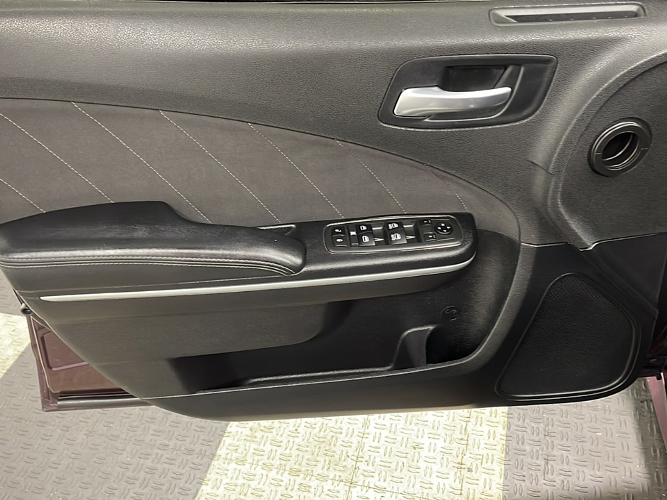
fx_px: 540
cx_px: 334
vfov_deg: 49.7
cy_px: 250
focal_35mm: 28
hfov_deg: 63.4
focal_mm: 5.1
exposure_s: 1/40
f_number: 1.6
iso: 500
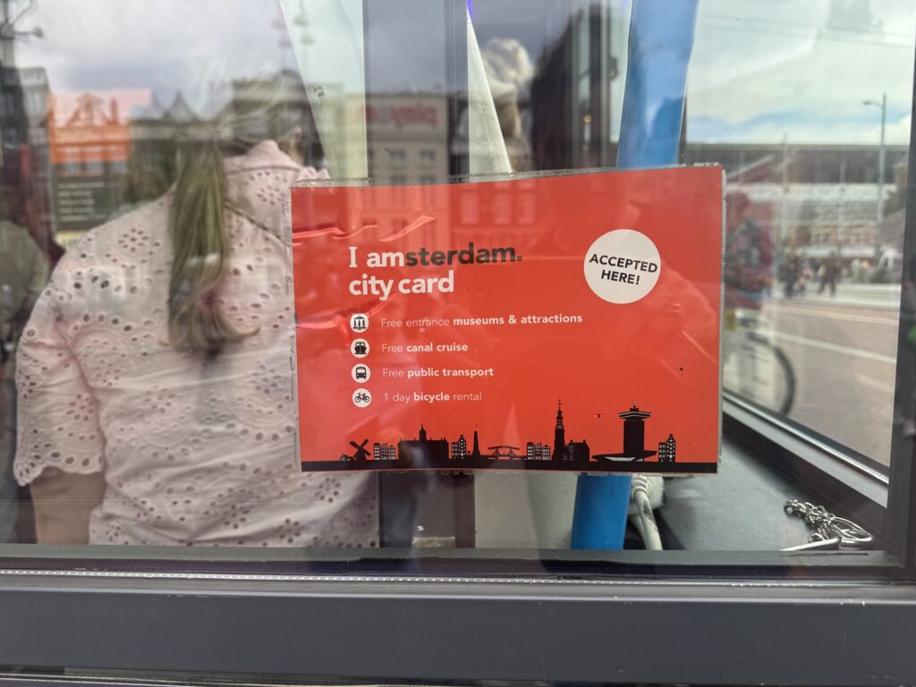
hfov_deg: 71.6
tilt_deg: -6.0
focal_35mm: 24
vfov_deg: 56.8
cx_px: 458
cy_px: 344
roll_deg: +1.3
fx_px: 635
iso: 80
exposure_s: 1/715
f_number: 1.78
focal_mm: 6.76
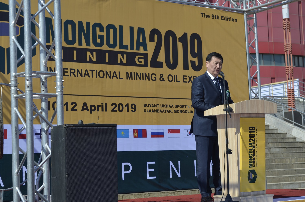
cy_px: 101
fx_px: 697
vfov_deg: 16.5
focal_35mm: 82
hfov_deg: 24.7
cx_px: 152
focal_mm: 55
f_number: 8
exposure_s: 1/250
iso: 100
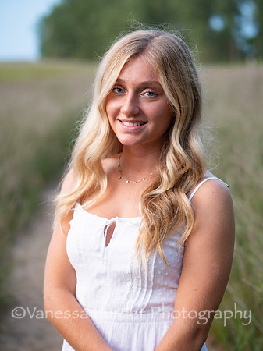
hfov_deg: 17.2
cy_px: 176
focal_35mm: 86
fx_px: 872
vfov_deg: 22.8
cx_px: 132
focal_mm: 43
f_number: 1.6
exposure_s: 1/500
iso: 800
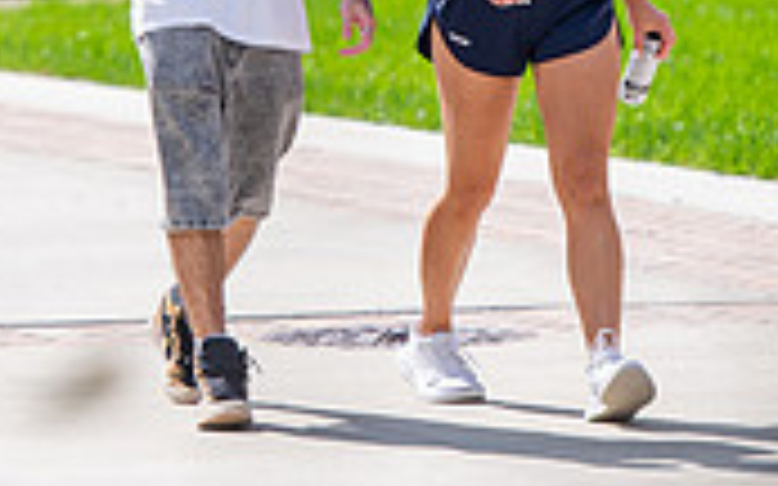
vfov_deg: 2.3
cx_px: 265
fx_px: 11976
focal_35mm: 565
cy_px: -214
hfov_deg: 3.7
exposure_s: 1/800
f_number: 3.2
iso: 100
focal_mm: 165
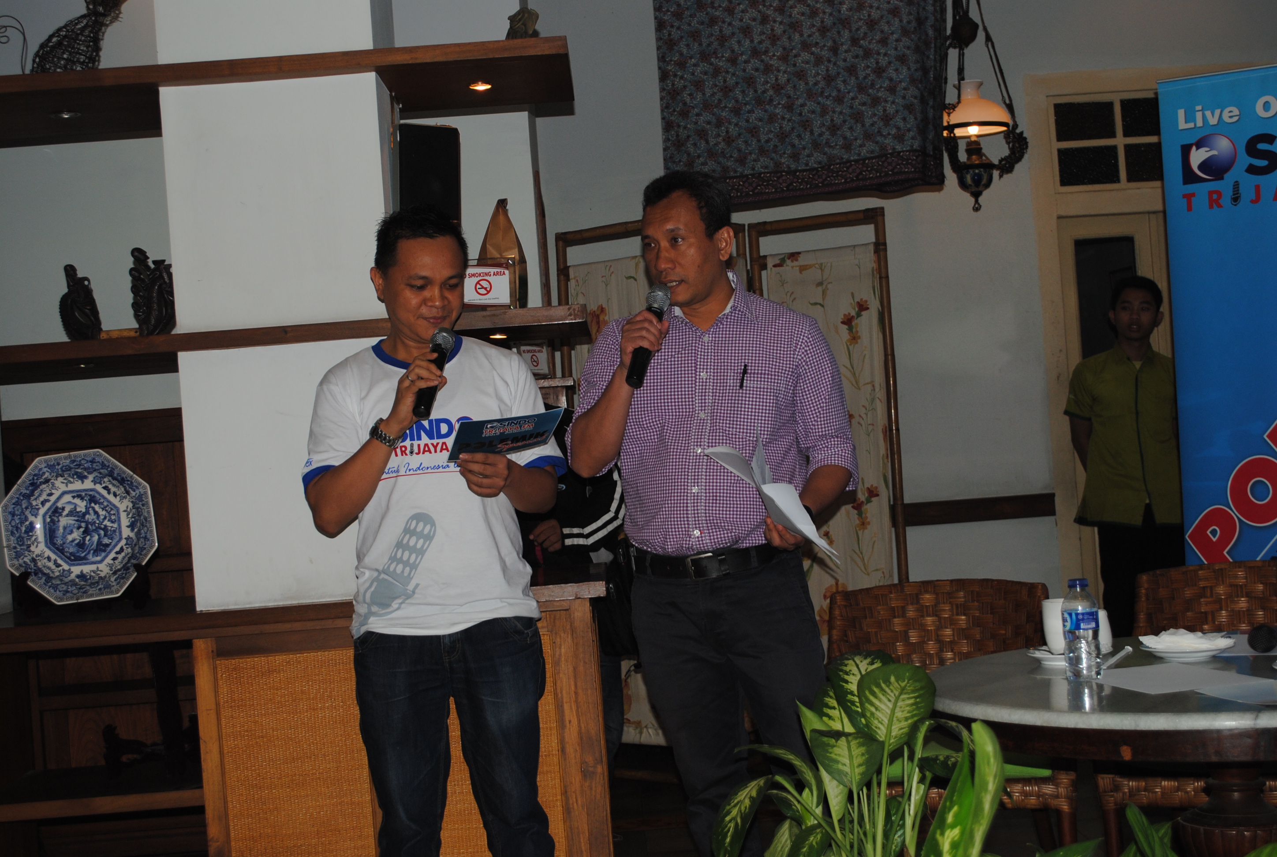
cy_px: 428
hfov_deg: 36.8
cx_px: 638
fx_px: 1919
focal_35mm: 54
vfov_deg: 25.2
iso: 200
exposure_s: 1/60
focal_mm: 36
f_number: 5
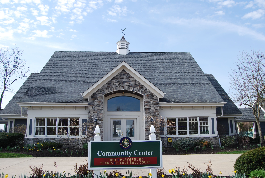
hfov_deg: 61.9
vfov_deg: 43.7
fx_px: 221
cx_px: 132
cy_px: 89
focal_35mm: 30
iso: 100
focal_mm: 20
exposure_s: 1/200
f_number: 7.1
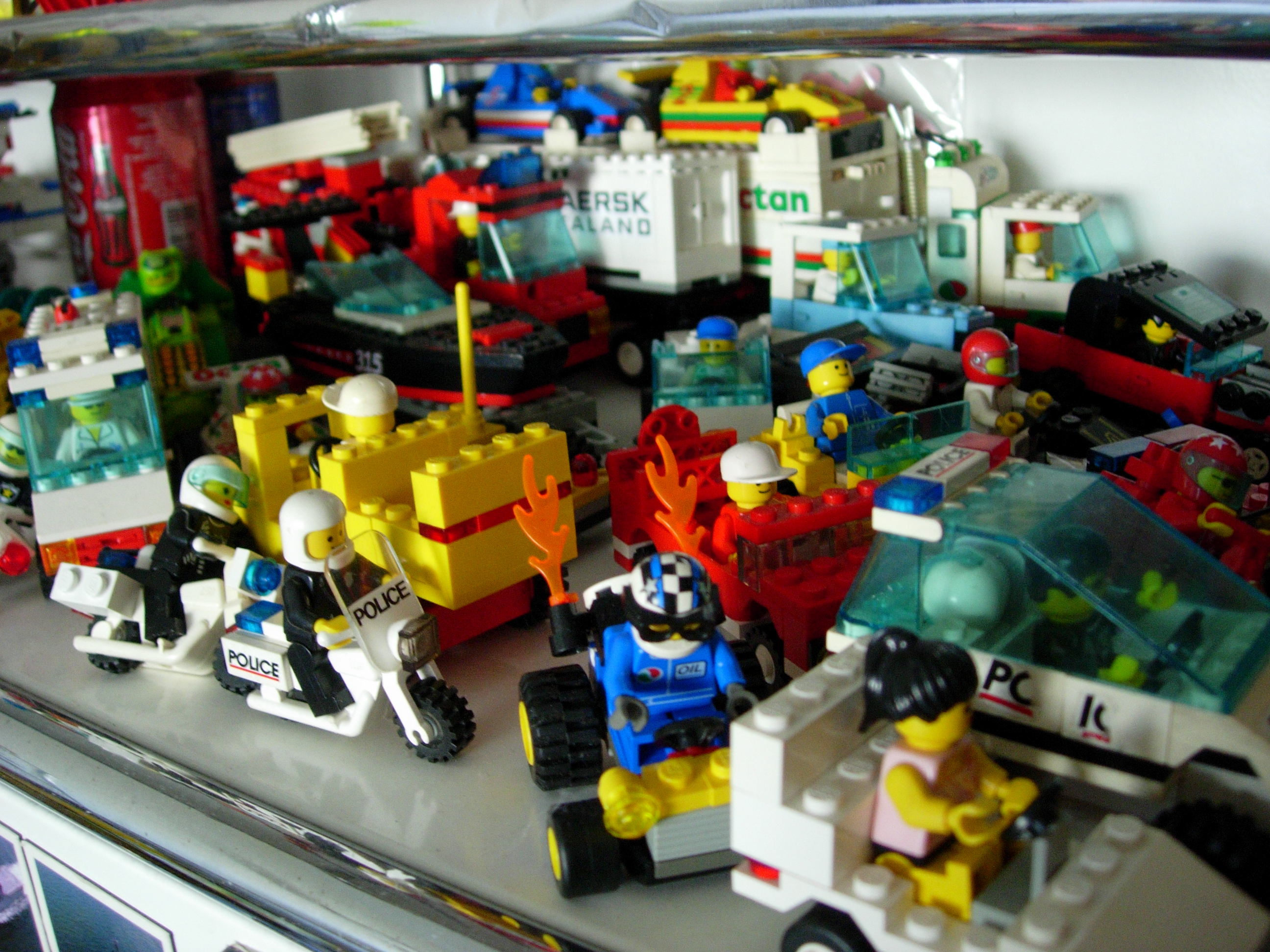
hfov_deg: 49.0
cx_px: 635
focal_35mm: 38
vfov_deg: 37.7
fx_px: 1394
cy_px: 476
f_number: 2.8
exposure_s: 1/26.9
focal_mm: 7.8
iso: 200
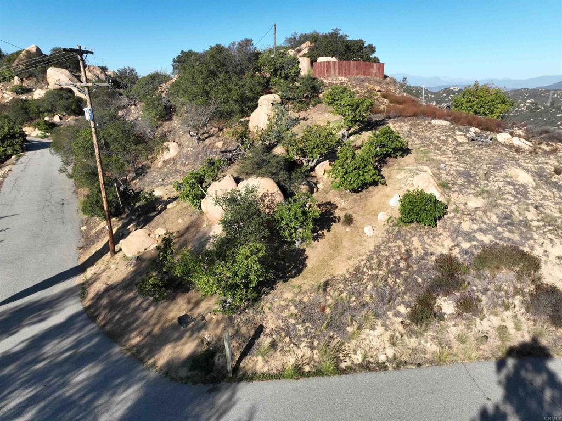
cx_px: 281
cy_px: 210
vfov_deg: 56.8
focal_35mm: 24
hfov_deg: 71.6
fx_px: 389
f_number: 2.8
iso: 110
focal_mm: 12.29
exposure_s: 1/1600
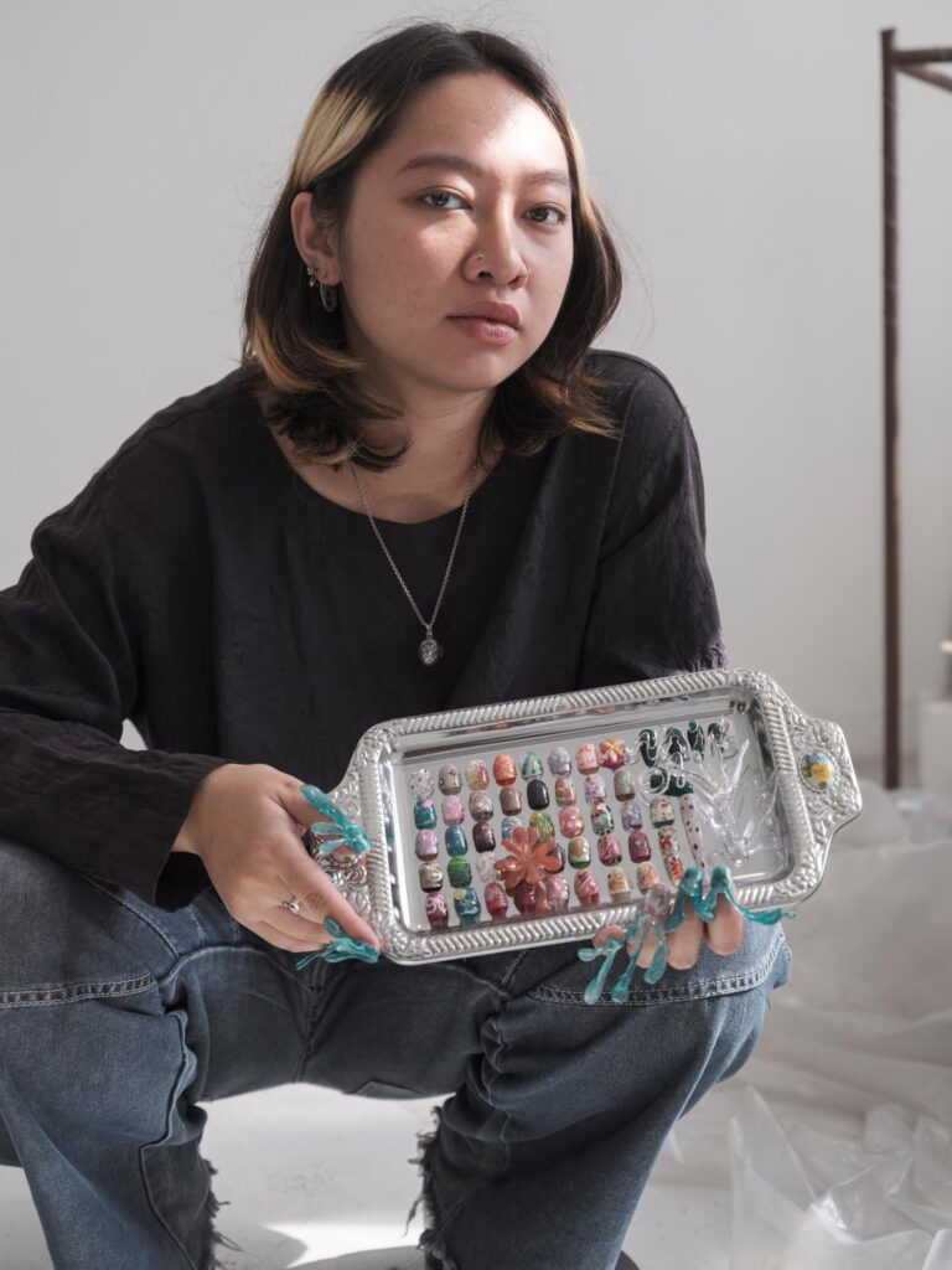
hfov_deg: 26.6
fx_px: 2017
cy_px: 635
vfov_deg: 34.9
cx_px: 476
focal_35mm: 55
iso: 500
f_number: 5.6
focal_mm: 70
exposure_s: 1/125
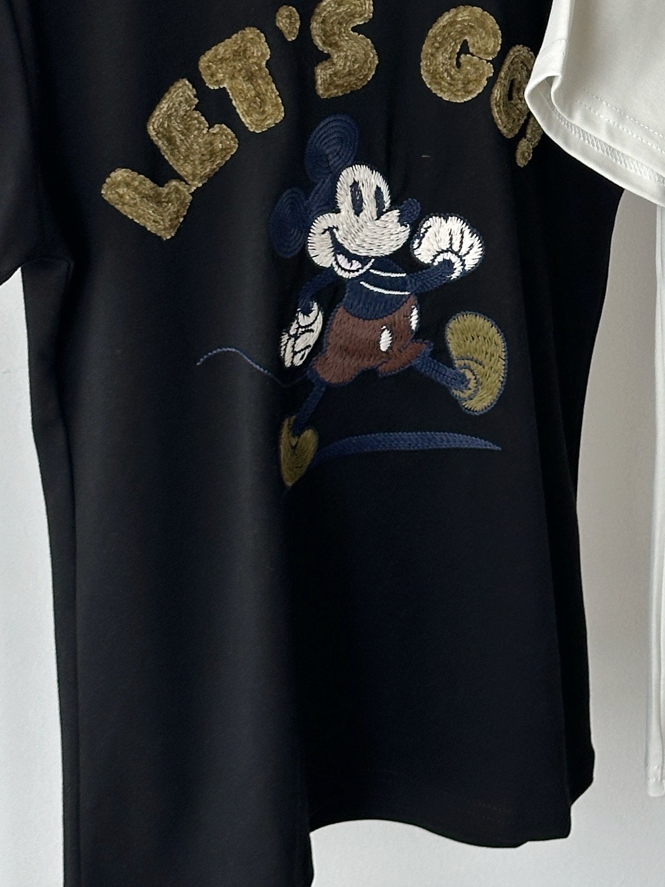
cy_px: 134
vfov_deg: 18.0
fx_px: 2766
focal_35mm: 108
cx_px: 590
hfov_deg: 13.6
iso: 100
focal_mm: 6.86
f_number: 1.78
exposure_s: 1/60
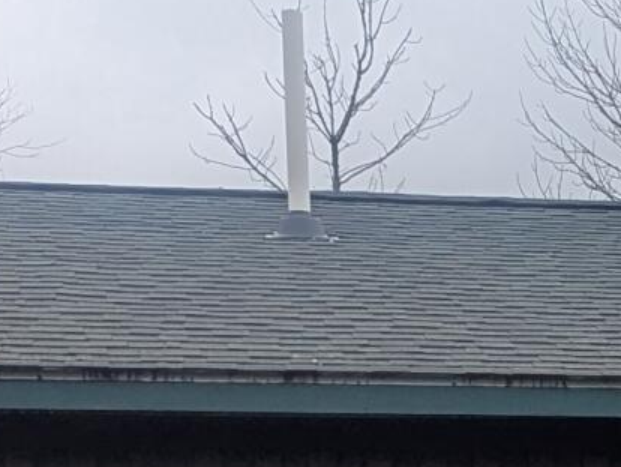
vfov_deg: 8.2
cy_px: 905
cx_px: 1149
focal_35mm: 174
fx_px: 3123
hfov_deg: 10.6
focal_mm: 6.81
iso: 45
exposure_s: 1/542
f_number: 1.85
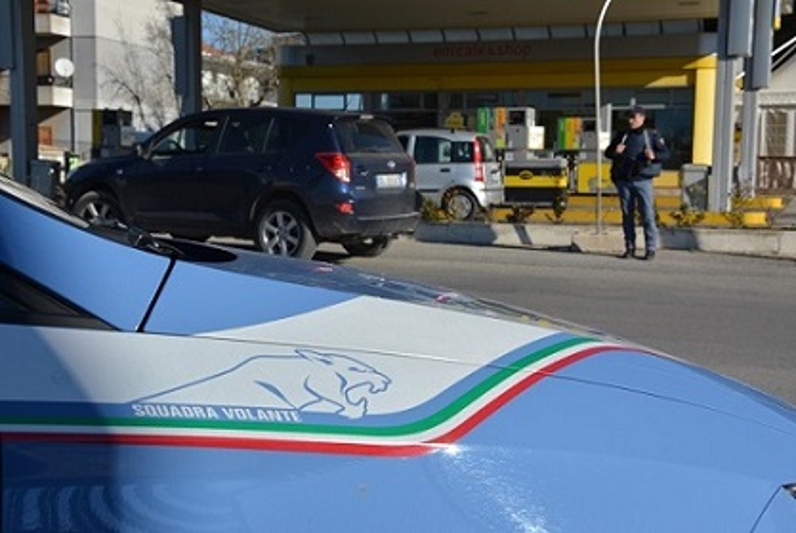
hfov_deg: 35.0
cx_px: 398
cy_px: 266
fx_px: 1262
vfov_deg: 23.8
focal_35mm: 57
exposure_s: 1/500
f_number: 11
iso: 200
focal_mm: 38
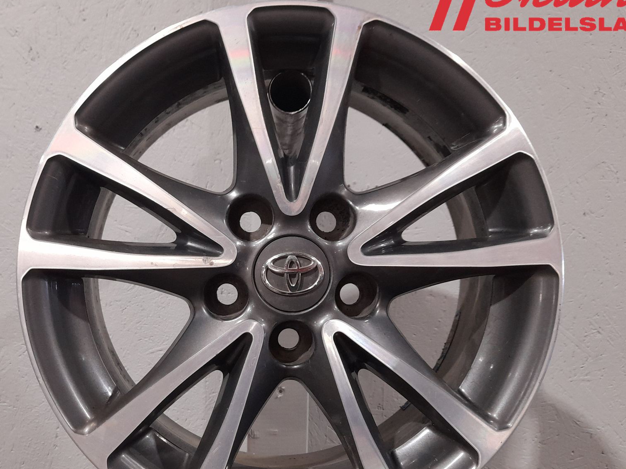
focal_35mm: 34
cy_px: 280
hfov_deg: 53.7
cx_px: 259
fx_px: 615
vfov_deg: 41.6
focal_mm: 4.6
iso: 250
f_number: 2
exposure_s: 1/50
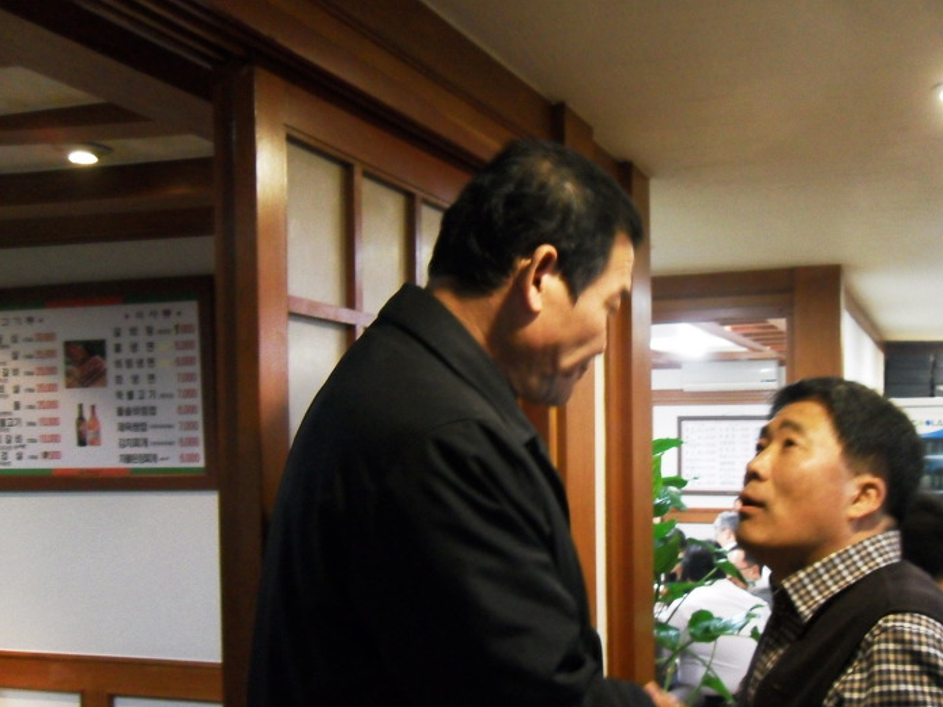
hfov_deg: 48.2
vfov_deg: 37.3
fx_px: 1035
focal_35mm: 38
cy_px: 470
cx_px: 625
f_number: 3.4
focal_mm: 5
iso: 400
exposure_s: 1/10
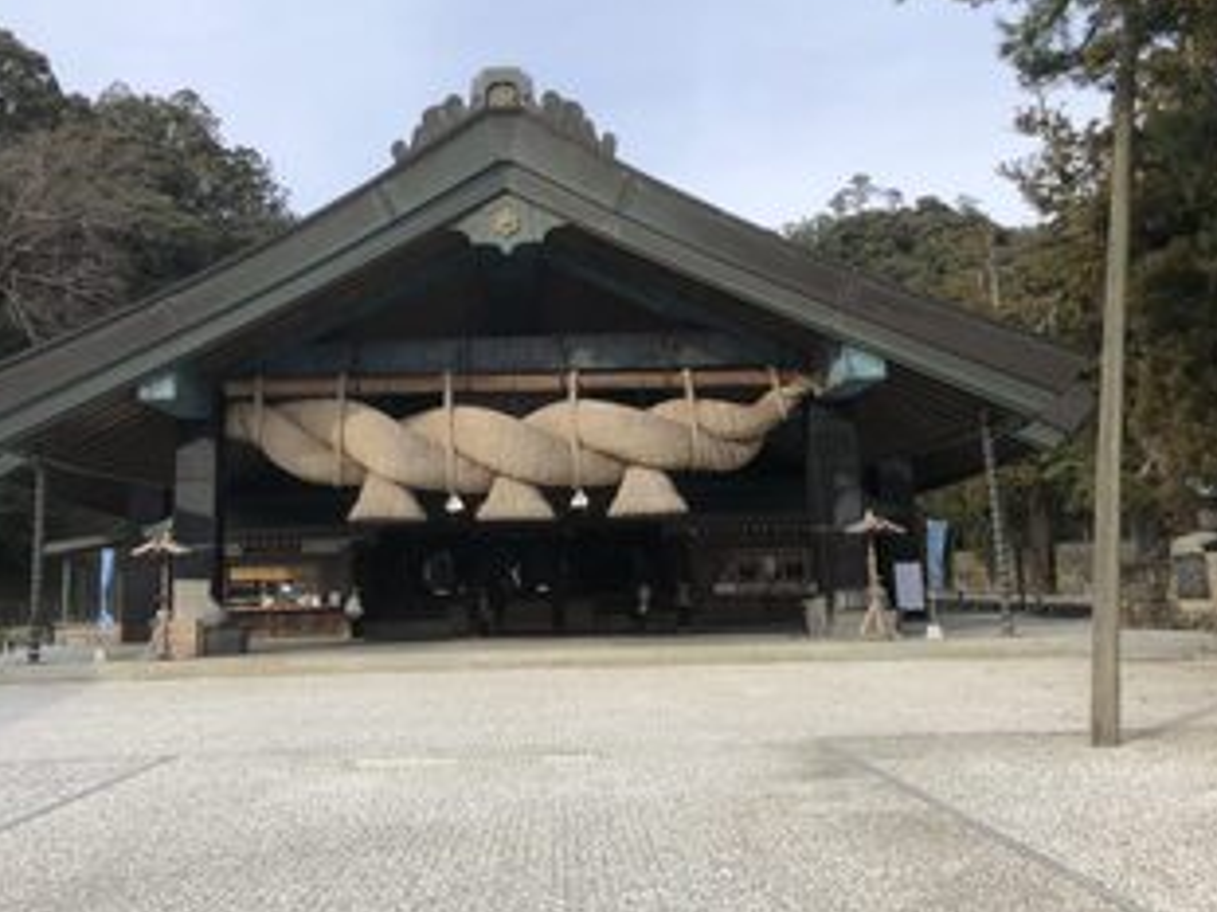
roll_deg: +1.4
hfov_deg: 51.2
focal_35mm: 36
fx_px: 1265
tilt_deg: +11.4
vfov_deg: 39.5
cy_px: 384
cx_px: 520
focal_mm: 3.99
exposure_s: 1/1080
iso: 20
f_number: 1.8
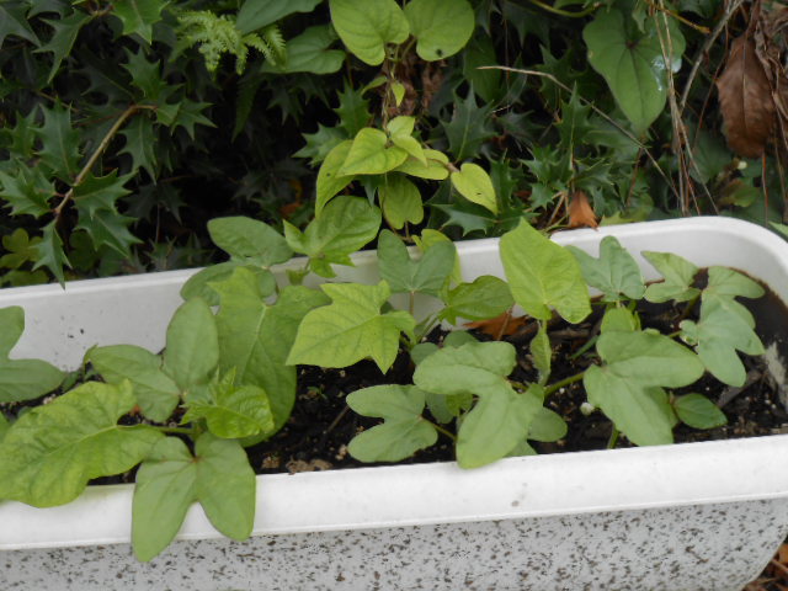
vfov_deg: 37.7
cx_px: 394
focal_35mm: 38
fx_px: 865
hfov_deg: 49.0
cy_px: 296
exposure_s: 1/250
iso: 80
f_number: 4.2
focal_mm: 6.8
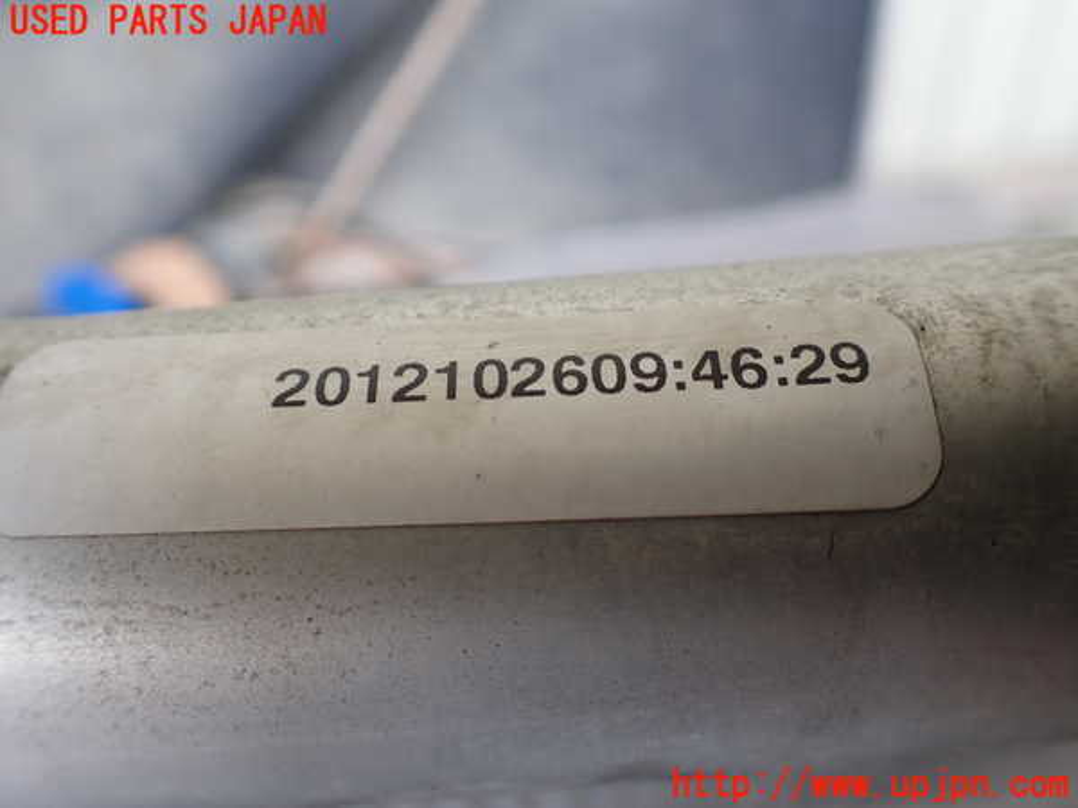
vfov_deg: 46.8
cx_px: 539
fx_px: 934
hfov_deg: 60.0
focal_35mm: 30
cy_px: 404
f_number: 2.3
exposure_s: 1/125
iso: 160
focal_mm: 5.4
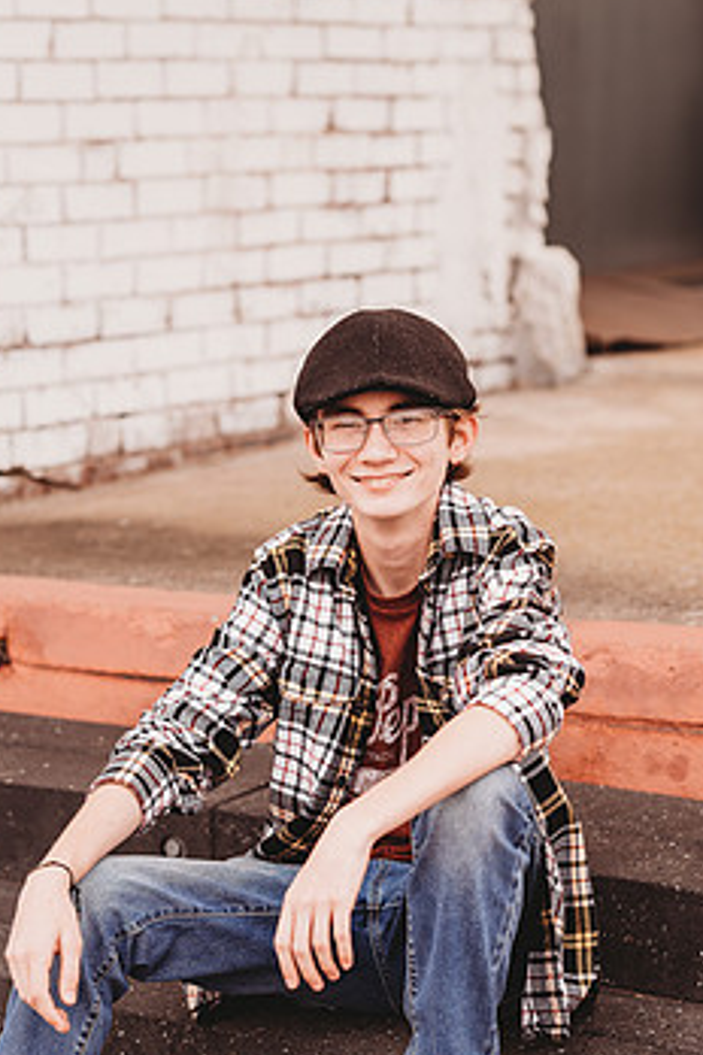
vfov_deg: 18.6
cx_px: 336
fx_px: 3222
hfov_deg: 12.5
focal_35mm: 110
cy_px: 618
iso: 100
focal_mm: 85
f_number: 2.8
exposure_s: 1/320
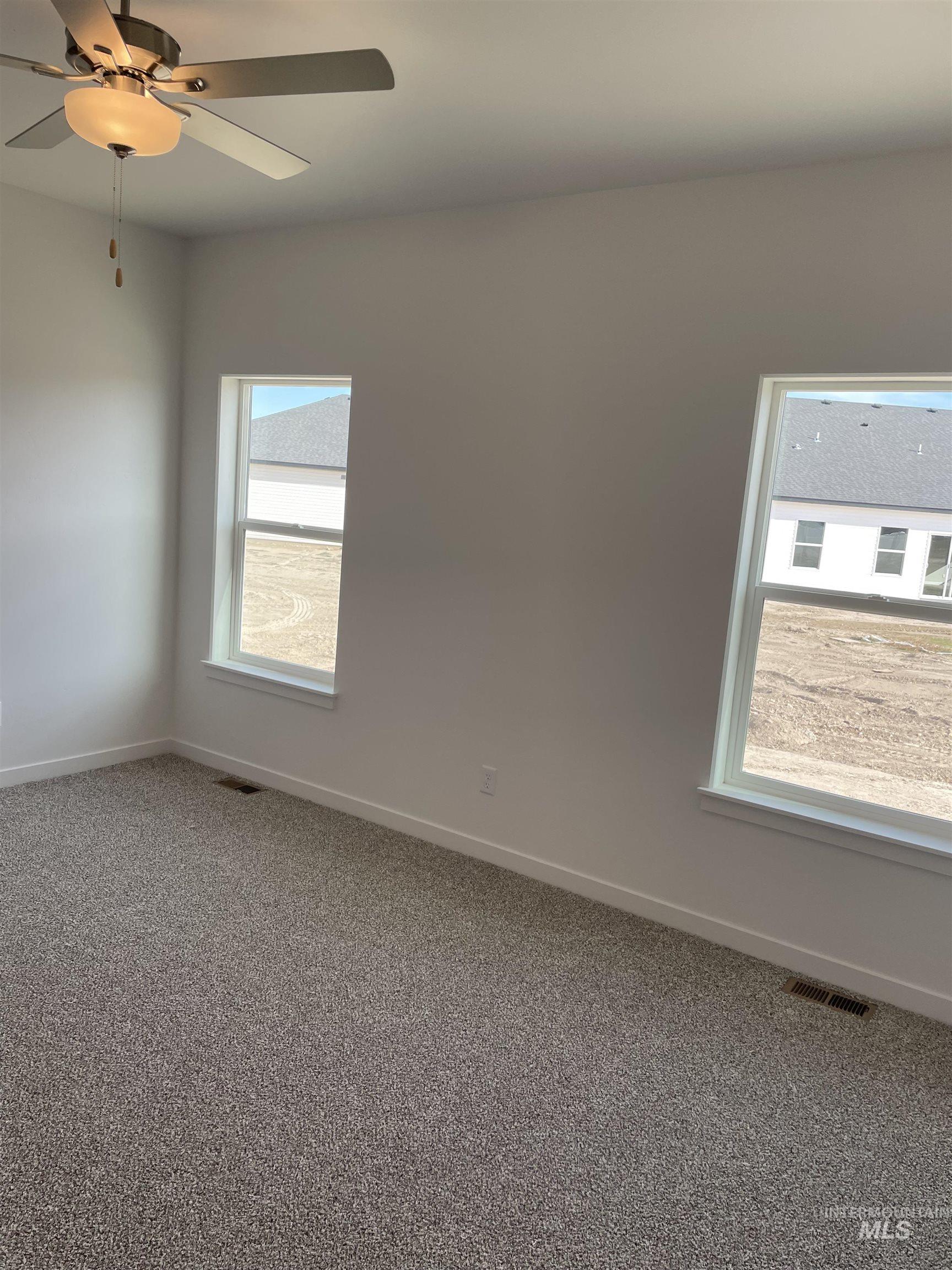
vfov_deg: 67.3
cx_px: 476
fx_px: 953
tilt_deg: -8.5
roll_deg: -3.7
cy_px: 635
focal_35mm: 26
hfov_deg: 53.1
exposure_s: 1/290
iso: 32
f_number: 1.6
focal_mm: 4.2
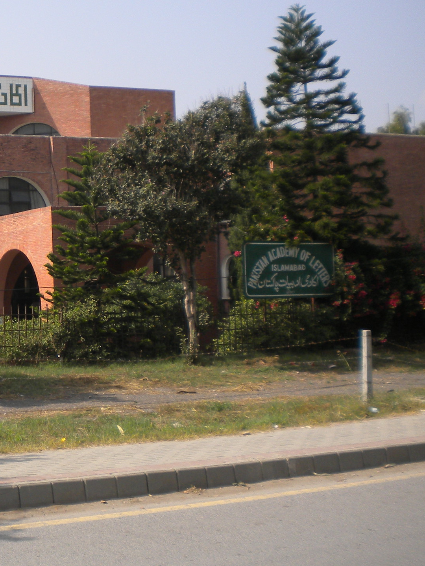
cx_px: -55
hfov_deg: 21.9
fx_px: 1031
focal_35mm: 63
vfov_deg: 30.6
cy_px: 222
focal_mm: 6.3
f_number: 4.6
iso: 80
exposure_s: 1/504
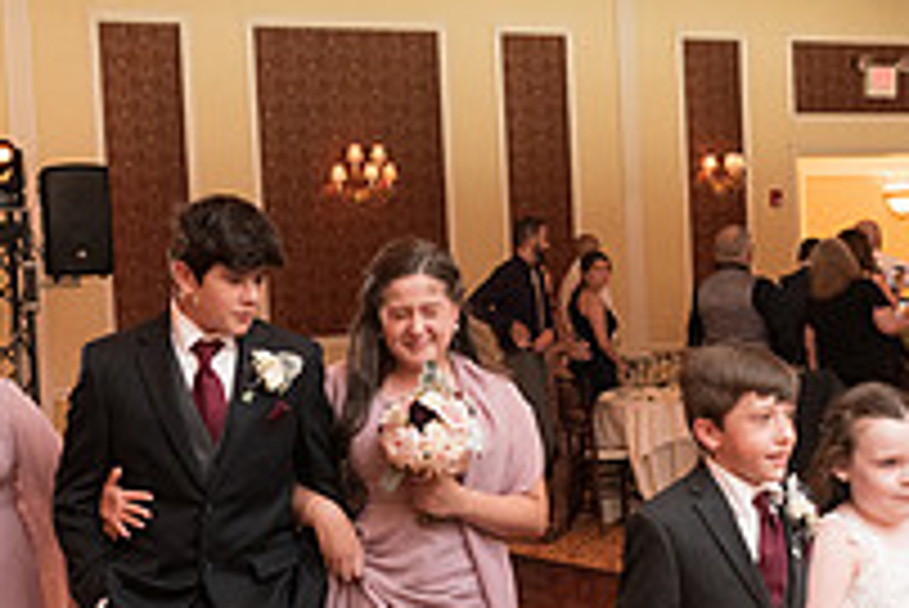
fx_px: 1743
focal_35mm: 69
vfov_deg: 19.7
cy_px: 390
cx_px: 346
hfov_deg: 29.1
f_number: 2.8
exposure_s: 1/125
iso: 2500
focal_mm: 24
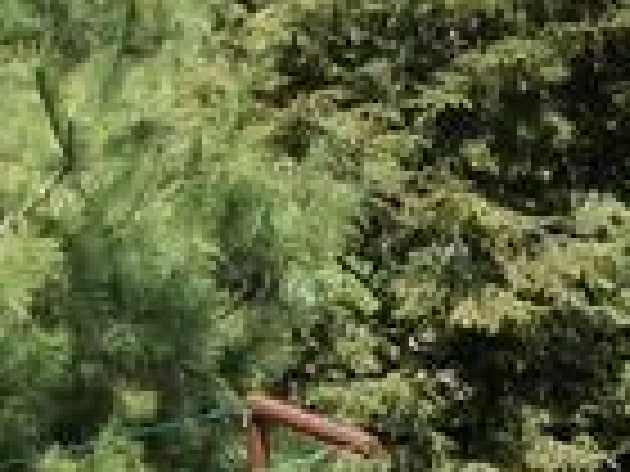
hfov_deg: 8.1
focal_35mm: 239
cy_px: 70
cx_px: 956
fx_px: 4350
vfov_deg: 6.2
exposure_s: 1/500
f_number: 3.4
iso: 100
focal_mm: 8
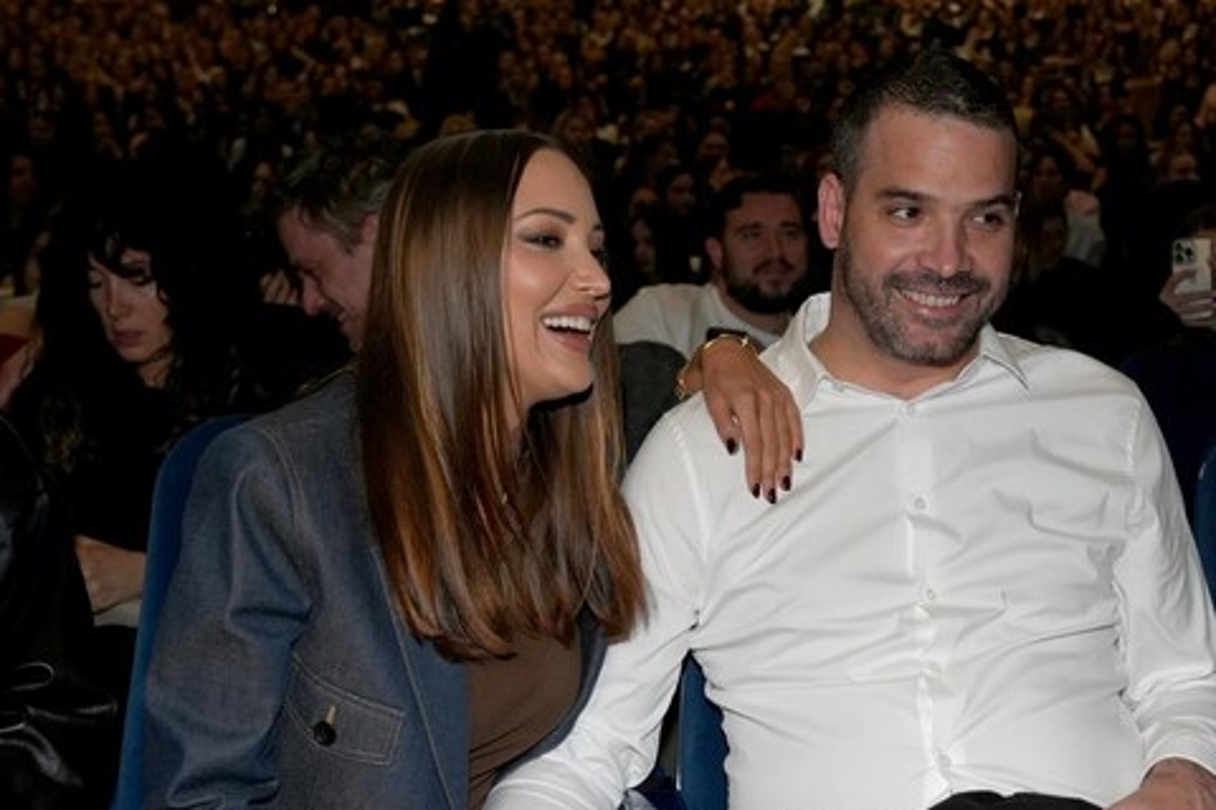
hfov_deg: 37.4
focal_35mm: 53
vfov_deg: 25.5
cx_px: 709
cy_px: 457
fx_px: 1790
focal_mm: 29
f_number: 4
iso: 1250
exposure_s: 1/250
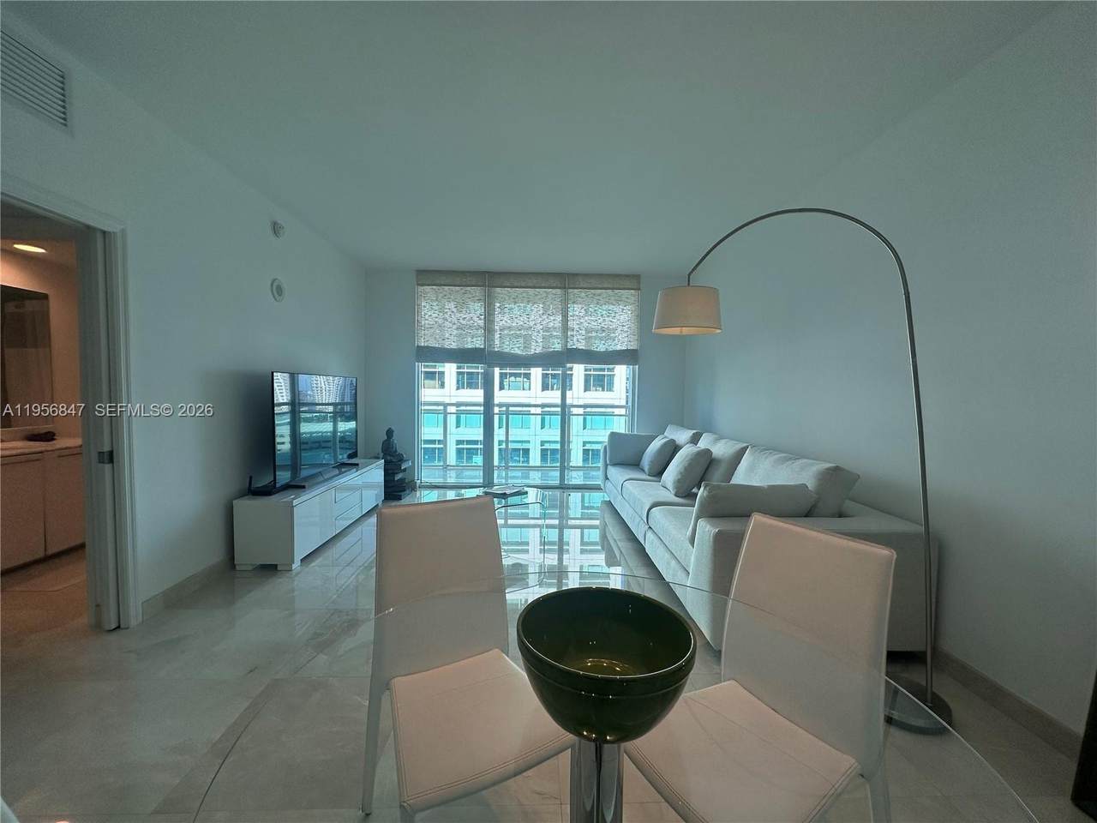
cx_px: 548
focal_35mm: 14
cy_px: 412
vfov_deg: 85.7
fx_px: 444
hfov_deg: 102.1
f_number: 2.2
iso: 40
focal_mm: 2.22
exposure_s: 1/359
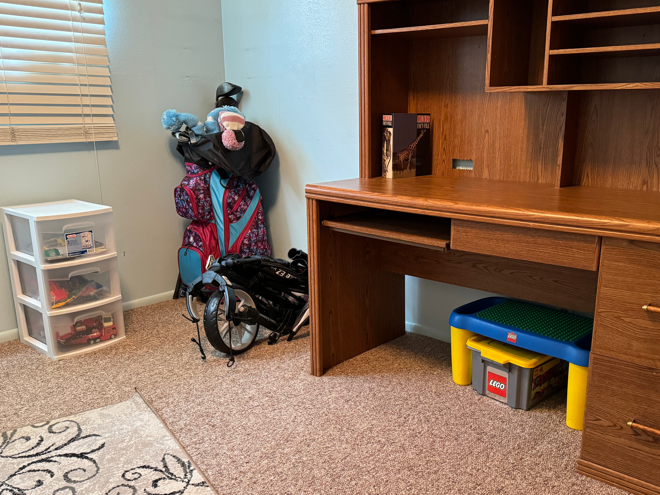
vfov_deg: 45.4
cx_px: 380
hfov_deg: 58.1
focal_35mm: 31
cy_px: 272
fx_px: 591
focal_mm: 6.76
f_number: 1.78
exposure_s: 1/60
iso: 800
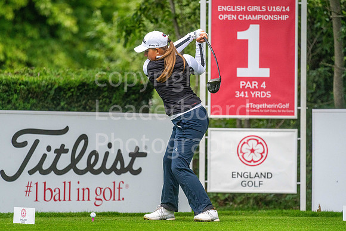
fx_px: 2987
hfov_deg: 6.6
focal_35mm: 311
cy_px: 113
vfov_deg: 4.4
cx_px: 176
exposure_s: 1/800
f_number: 4
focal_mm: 300
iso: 1600
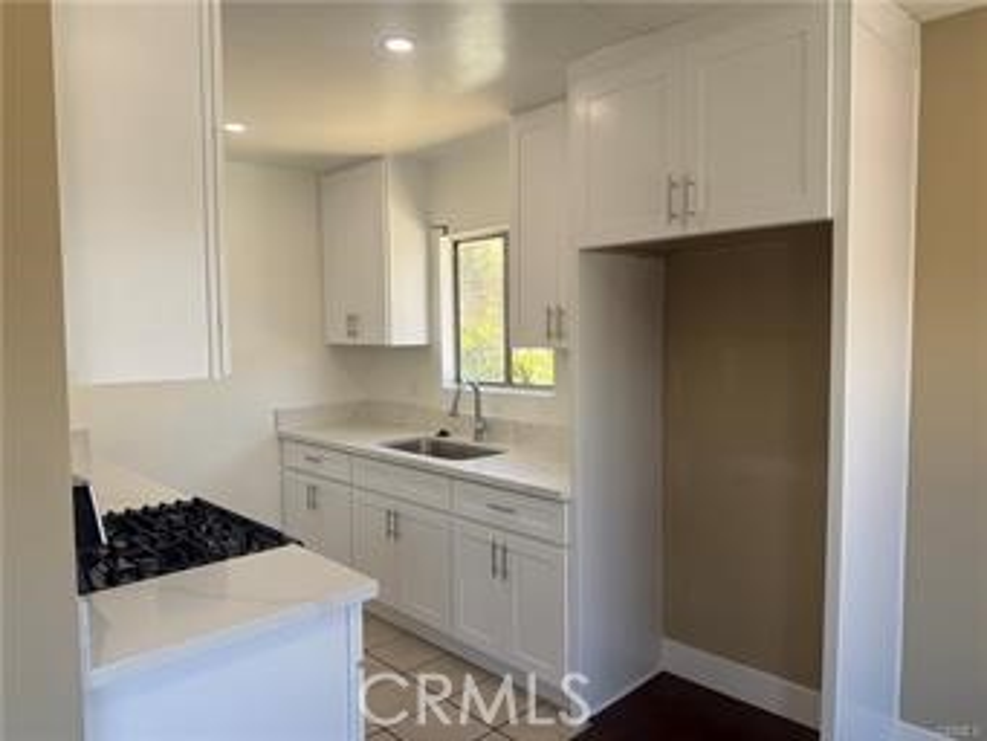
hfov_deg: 71.6
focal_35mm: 24
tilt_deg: -2.2
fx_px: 685
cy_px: 370
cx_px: 494
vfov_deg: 56.8
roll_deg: -0.2
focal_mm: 6.76
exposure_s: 1/247
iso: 64
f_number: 1.78
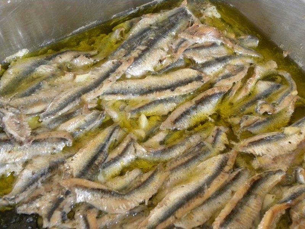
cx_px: 152
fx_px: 458
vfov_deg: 28.0
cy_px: 114
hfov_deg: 36.8
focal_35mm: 52
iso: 400
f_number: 3.5
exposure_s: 1/14
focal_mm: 9.2
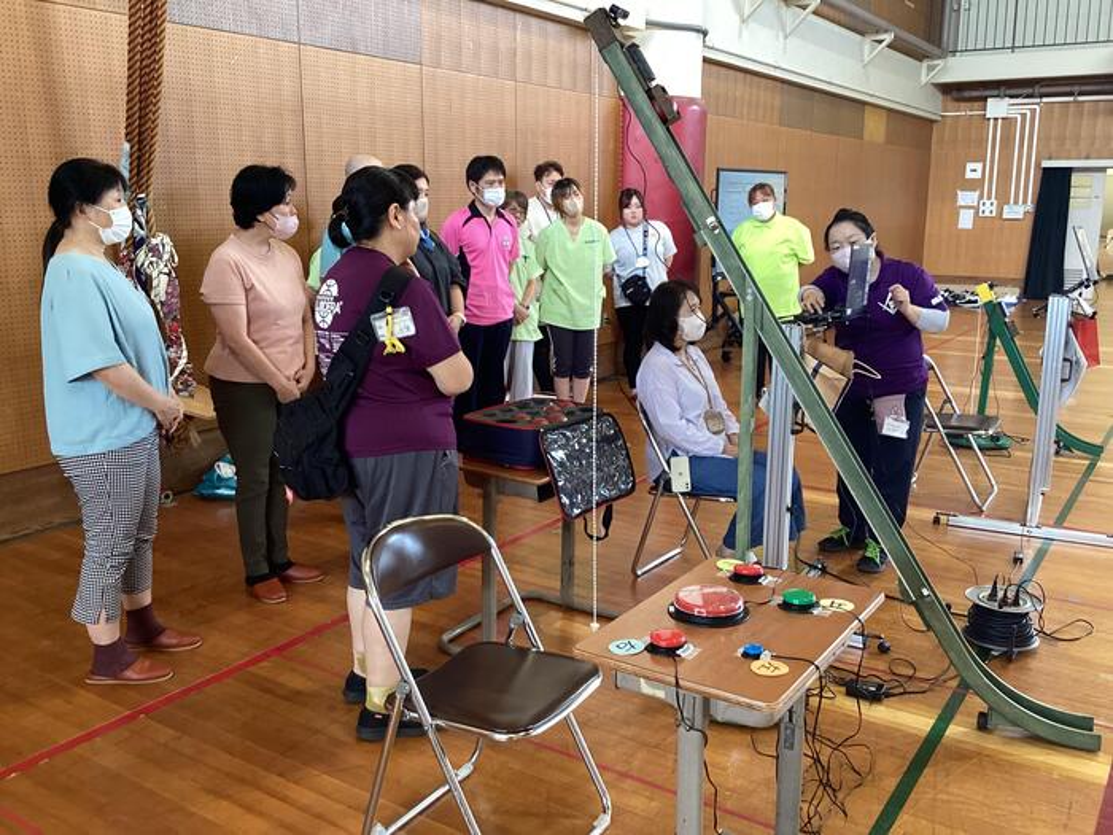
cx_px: 556
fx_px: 997
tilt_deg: -12.8
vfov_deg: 45.4
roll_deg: -1.0
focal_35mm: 31
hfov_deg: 58.4
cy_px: 418
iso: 200
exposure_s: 1/50
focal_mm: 3.3
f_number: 2.4
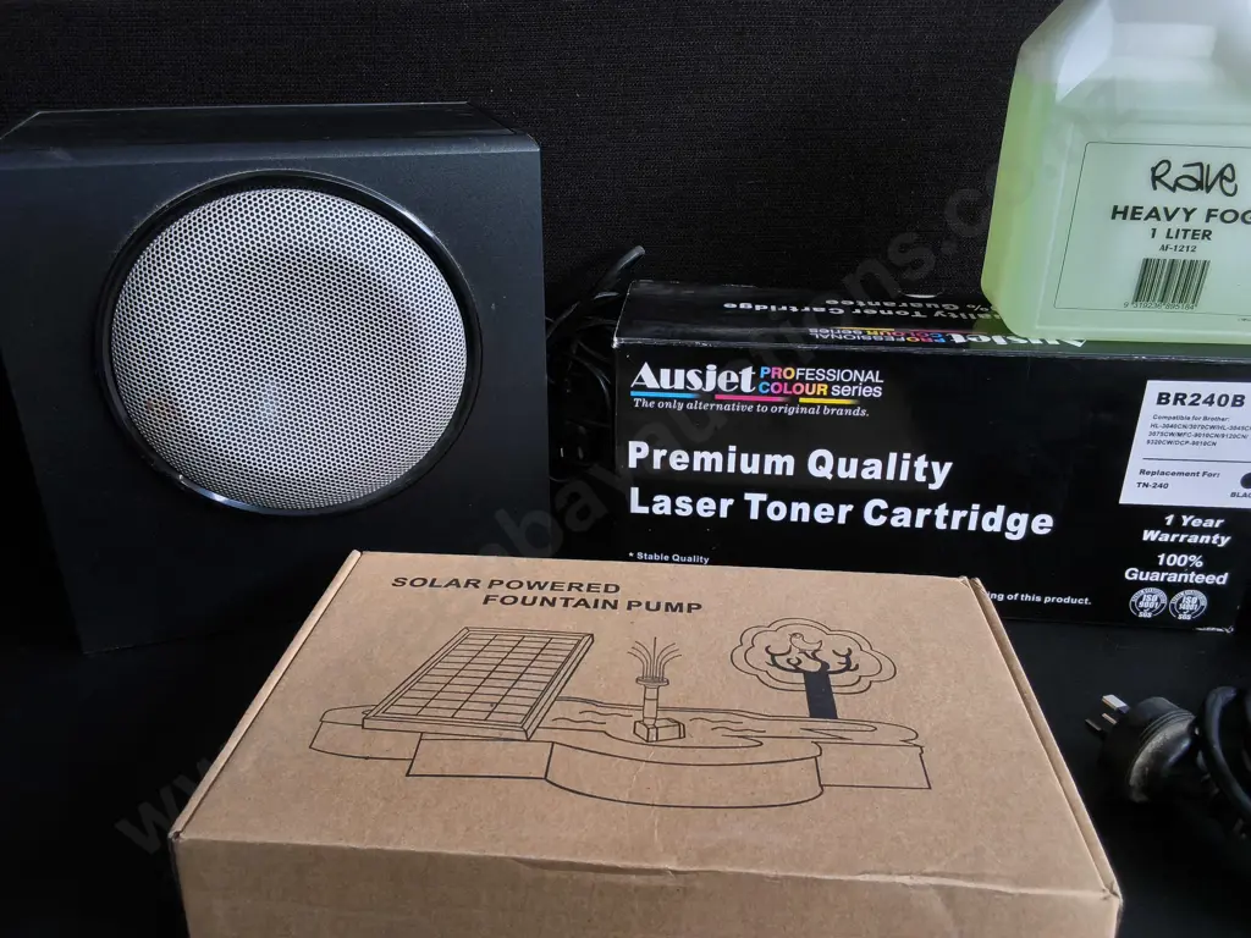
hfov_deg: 65.3
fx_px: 976
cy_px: 469
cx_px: 626
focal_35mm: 27
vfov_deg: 51.4
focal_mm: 2.87
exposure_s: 1/100
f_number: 2
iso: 50
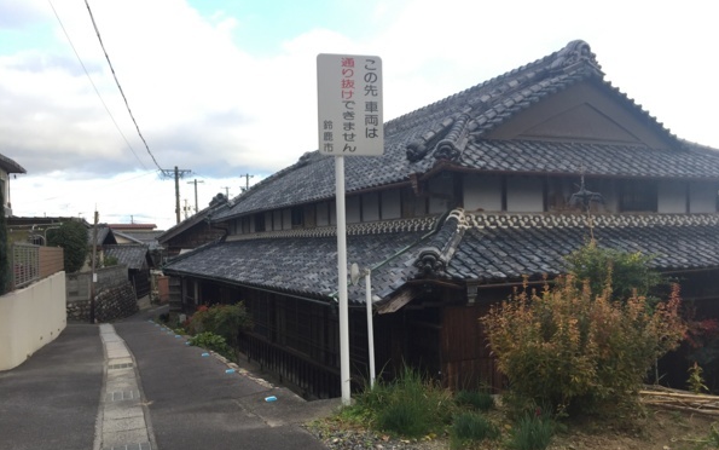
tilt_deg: -2.0
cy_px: 252
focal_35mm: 31
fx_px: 608
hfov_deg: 61.2
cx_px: 361
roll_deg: +1.1
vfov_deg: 40.5
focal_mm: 4.15
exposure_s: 1/265
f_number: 2.2
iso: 32
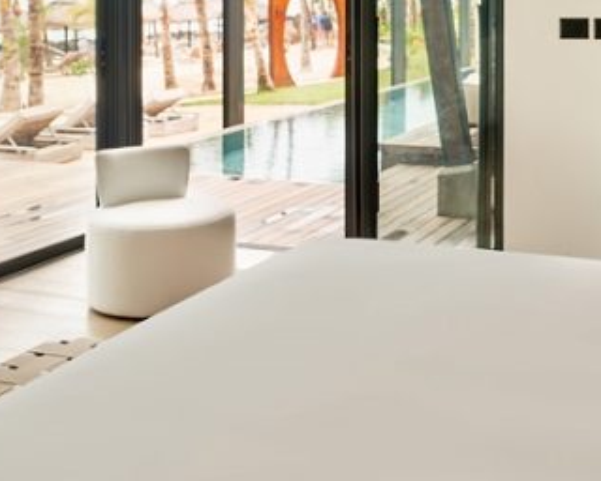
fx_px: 961
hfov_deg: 33.7
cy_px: -5
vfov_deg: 26.5
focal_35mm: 54
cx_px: 485
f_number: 7.1
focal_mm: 18
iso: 200
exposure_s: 1/20
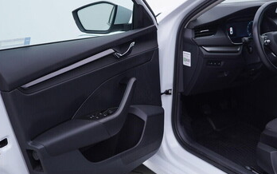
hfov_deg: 34.7
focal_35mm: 58
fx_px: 438
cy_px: 95
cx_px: 186
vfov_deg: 22.4
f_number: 3.5
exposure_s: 1/60
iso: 125
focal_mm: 24
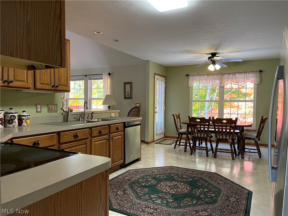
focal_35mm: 26
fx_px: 216
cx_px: 144
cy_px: 108
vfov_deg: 53.1
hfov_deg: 67.3
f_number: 1.6
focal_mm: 5.1
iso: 100
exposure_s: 1/60
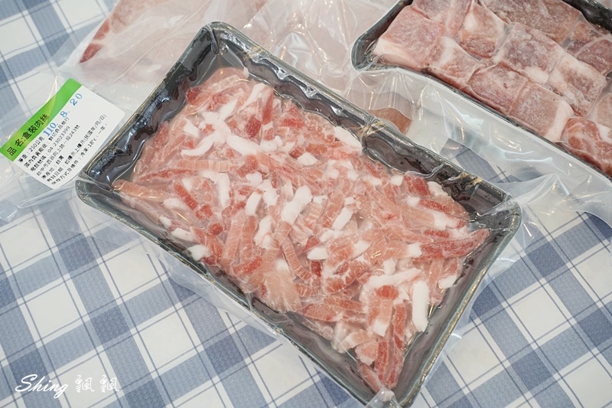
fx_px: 646
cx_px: 306
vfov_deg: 35.0
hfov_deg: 50.7
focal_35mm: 38
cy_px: 204
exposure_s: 1/60
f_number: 5.6
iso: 800
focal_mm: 38
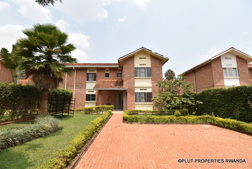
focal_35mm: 15
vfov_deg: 77.4
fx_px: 105
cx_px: 126
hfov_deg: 100.3
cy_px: 84
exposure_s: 1/160
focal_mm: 10
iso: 100
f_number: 8
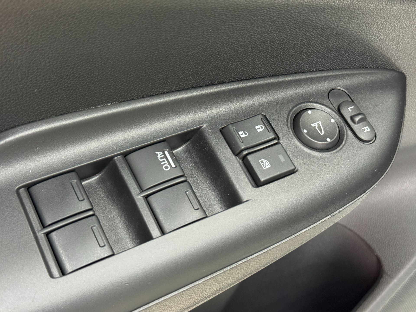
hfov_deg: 39.7
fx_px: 577
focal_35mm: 48
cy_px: 156
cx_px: 208
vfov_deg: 30.3
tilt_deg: -46.7
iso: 500
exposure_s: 1/40
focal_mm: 6.76
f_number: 1.78
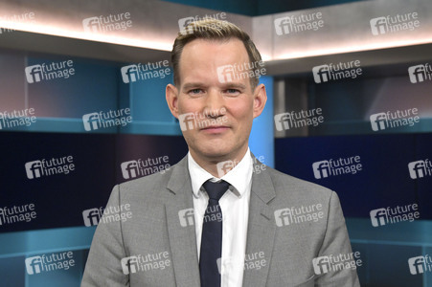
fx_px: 540
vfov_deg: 29.8
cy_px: 144
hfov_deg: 43.6
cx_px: 216
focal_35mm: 45
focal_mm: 45
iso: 2500
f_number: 5.6
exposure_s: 1/200
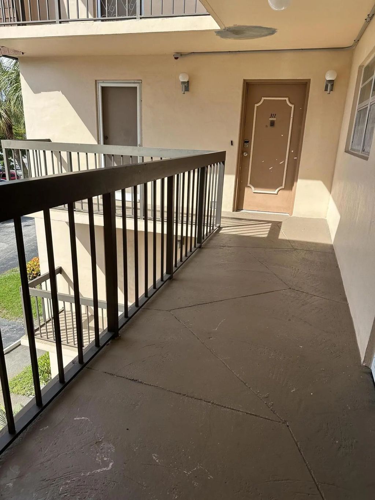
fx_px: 347
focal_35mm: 24
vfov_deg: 71.6
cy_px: 250
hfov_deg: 56.8
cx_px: 188
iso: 80
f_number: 1.78
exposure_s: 1/1949
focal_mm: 6.86
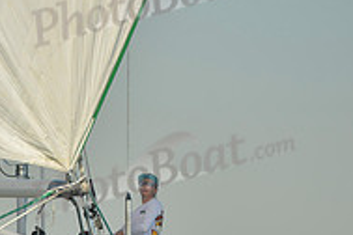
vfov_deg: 2.2
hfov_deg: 3.3
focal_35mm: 615
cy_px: 294
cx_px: -64
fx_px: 6030
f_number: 6.3
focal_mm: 200
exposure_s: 1/640
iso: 200
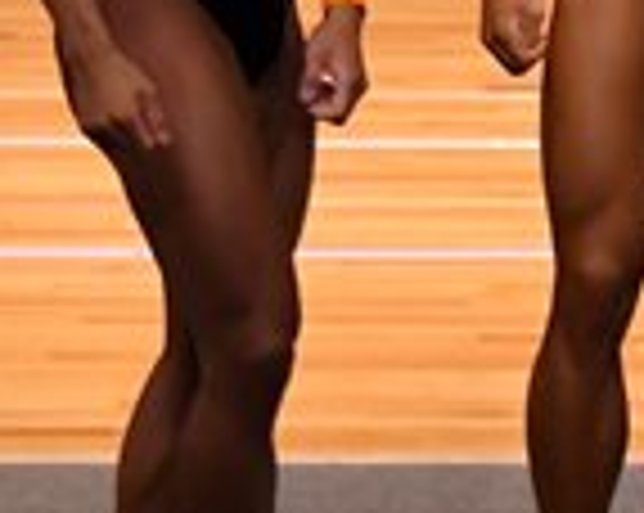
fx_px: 16312
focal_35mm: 857
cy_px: 50
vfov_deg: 1.8
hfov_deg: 2.3
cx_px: 1331
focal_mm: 112
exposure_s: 1/400
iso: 4000
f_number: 5.6
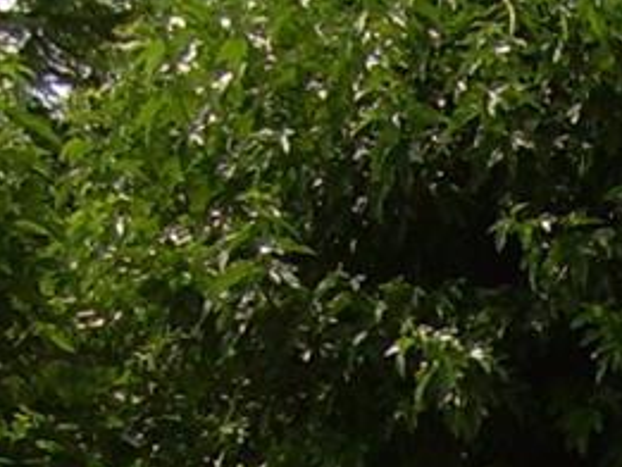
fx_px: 3919
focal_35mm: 218
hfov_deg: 8.4
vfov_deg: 6.3
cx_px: 1442
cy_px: 1334
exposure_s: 1/324
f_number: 4.6
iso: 50
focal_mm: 6.3
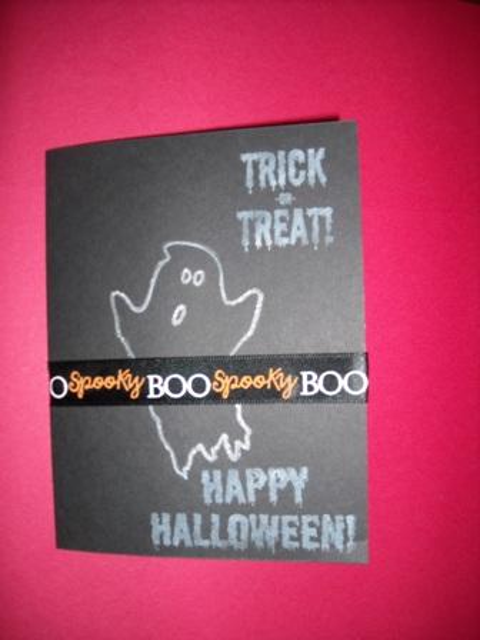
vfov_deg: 52.6
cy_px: 320
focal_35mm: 35
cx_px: 240
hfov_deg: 40.7
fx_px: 647
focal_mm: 5.7
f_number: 5.6
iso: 200
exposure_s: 1/60
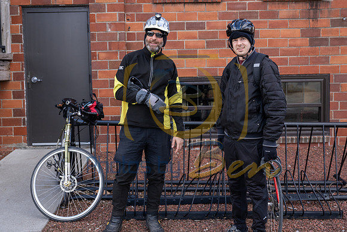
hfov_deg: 45.7
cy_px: 94
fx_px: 412
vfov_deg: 31.3
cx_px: 169
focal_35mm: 43
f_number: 5.6
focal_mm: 36
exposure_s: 1/200
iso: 200
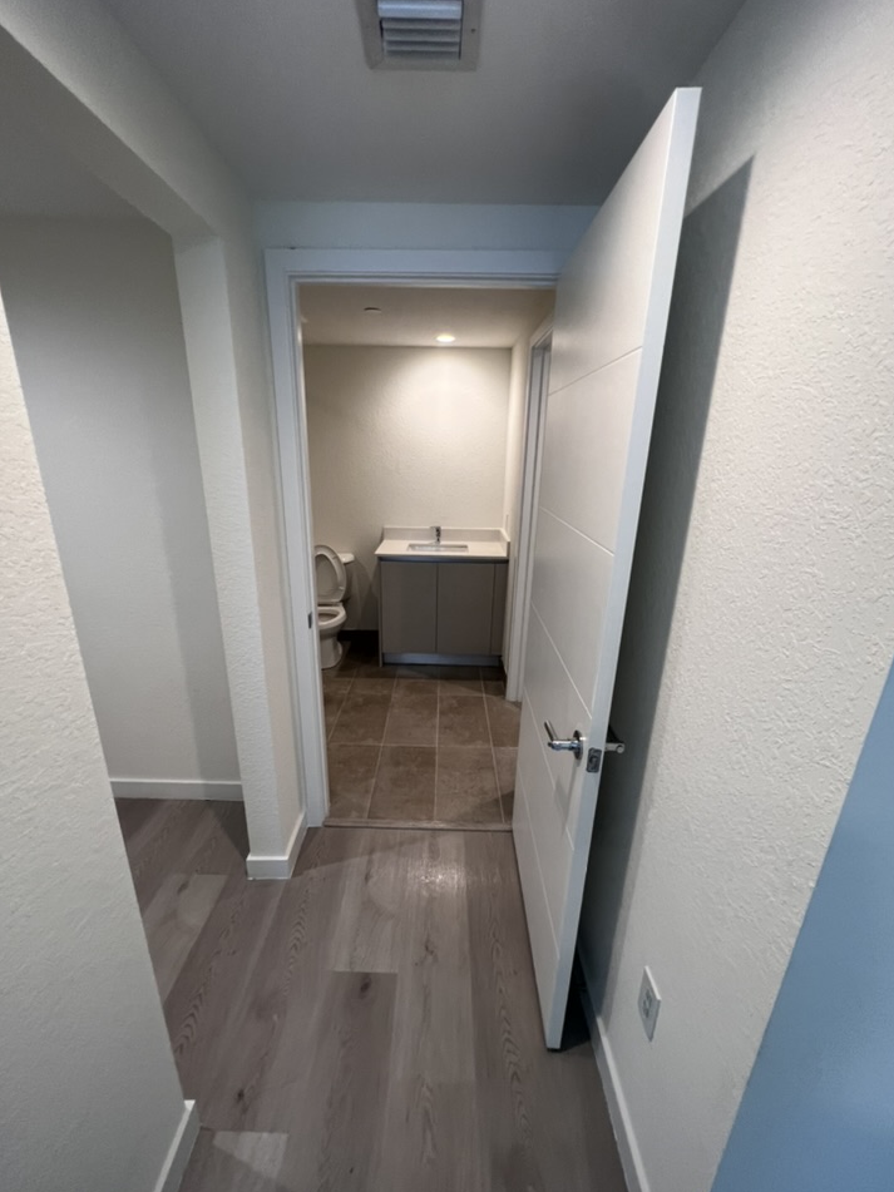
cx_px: 431
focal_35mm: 14
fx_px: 482
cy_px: 627
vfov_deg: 102.0
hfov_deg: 85.6
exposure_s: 1/120
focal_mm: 1.57
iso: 200
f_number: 1.8
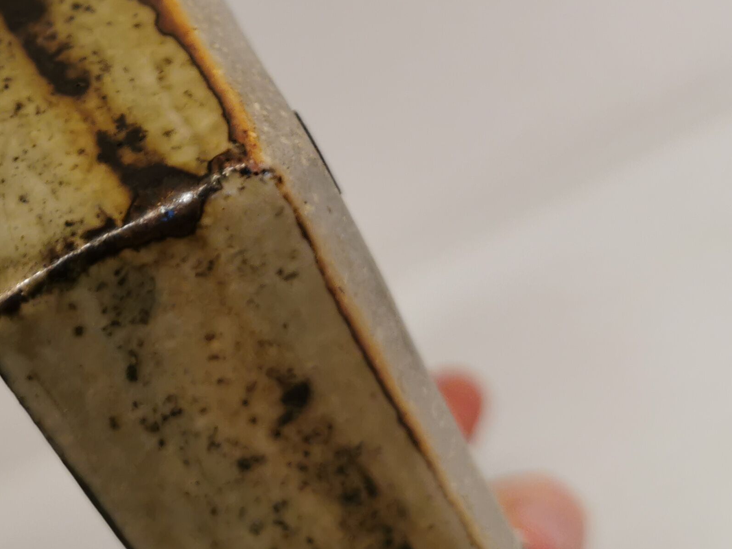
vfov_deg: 23.1
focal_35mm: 62
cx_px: 73
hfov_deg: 29.9
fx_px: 1311
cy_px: 76
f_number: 1.6
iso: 80
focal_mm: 5.56
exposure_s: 1/100
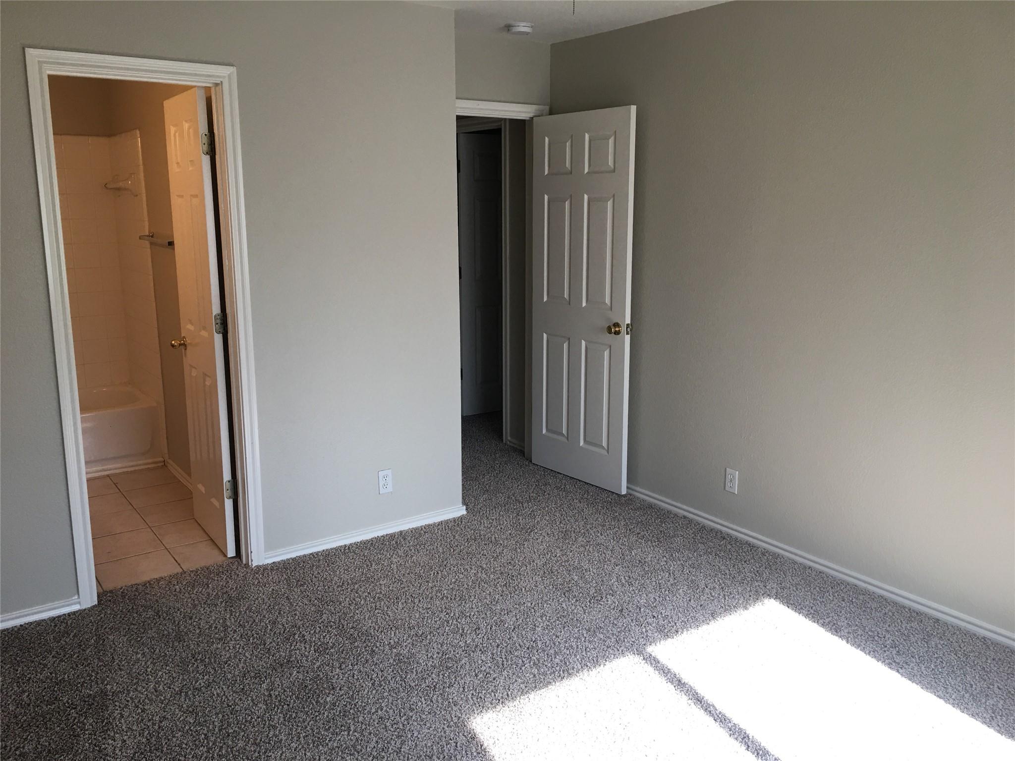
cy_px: 380
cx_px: 508
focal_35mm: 29
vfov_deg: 48.2
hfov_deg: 61.7
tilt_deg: -11.1
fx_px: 850
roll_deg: +0.4
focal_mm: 4.15
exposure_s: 1/30
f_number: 2.2
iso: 25
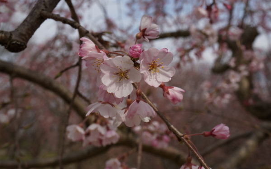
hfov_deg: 43.5
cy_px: 82
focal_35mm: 46
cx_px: 136
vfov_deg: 28.0
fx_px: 340
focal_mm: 30
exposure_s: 1/250
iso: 100
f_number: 9
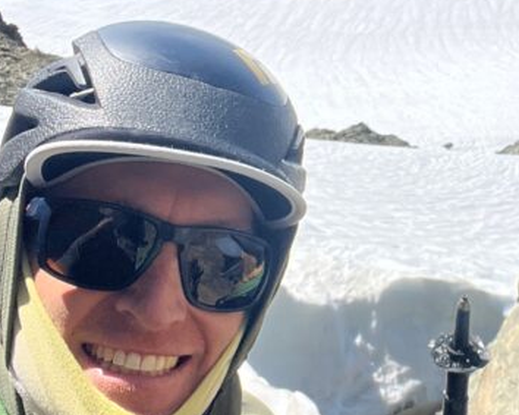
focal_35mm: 65
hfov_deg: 28.2
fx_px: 998
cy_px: 142
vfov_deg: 23.4
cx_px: 450
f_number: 2.2
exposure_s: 1/1225
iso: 32
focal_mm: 2.71
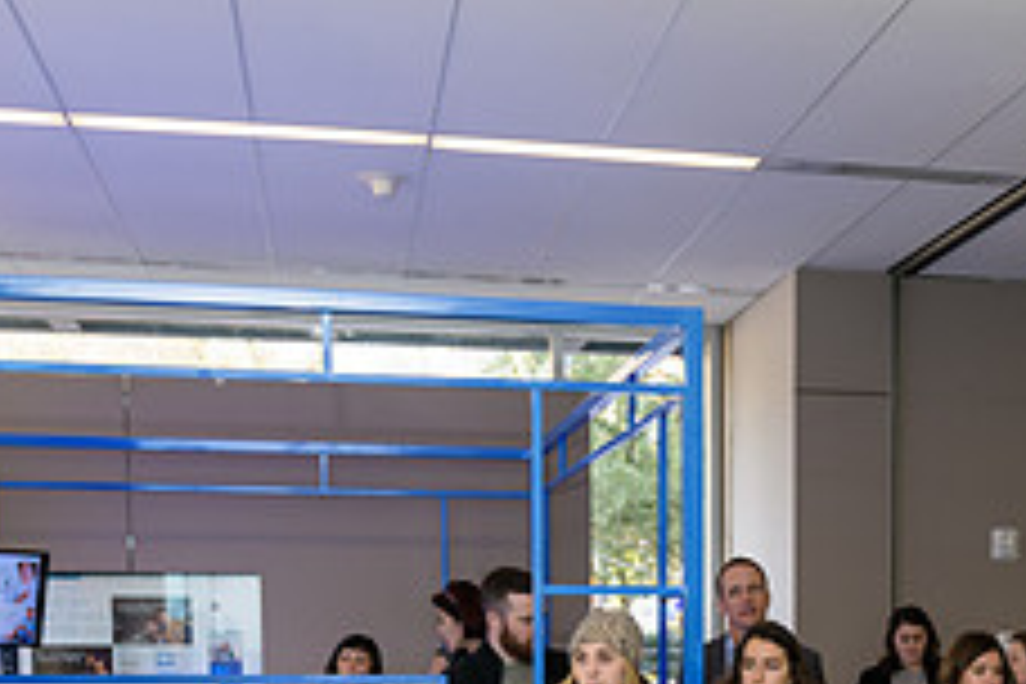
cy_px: 794
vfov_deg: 20.9
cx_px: 778
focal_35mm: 61
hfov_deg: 32.2
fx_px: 1738
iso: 200
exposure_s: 1/125
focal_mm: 24
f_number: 3.2
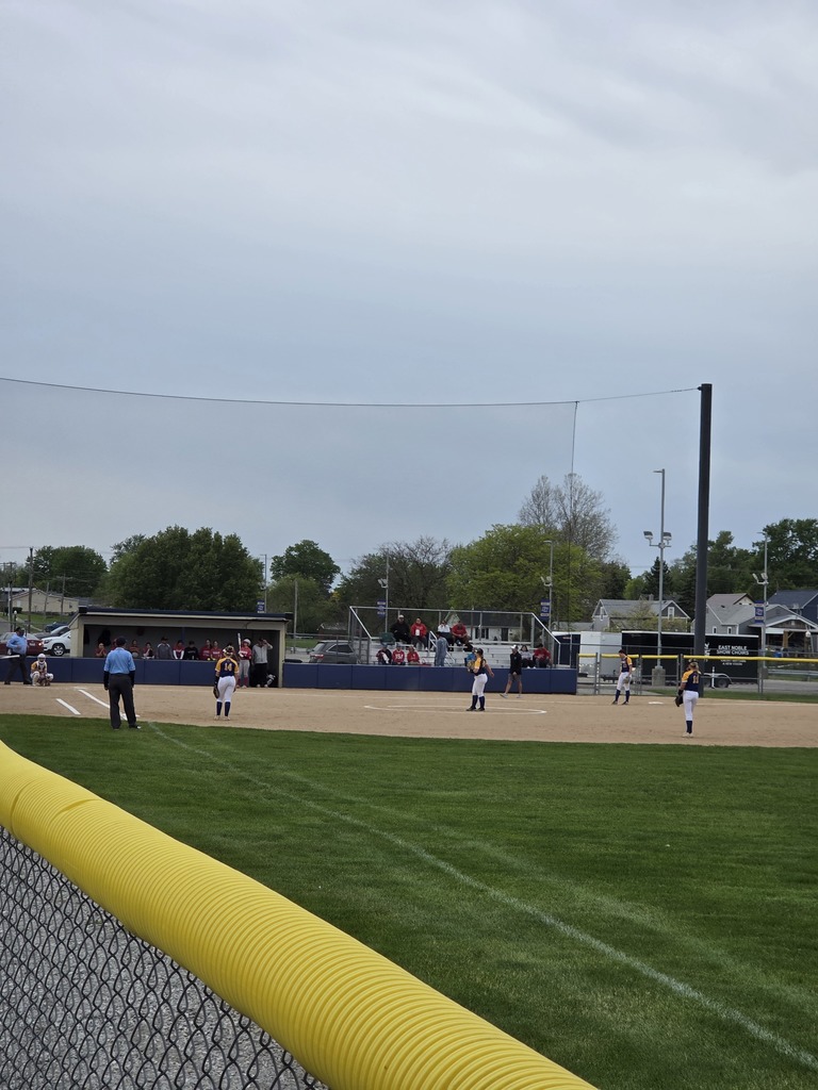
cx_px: 409
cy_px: 545
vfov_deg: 28.2
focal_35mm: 69
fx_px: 2174
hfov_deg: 21.3
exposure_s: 1/427
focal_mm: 7
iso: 25
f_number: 2.4
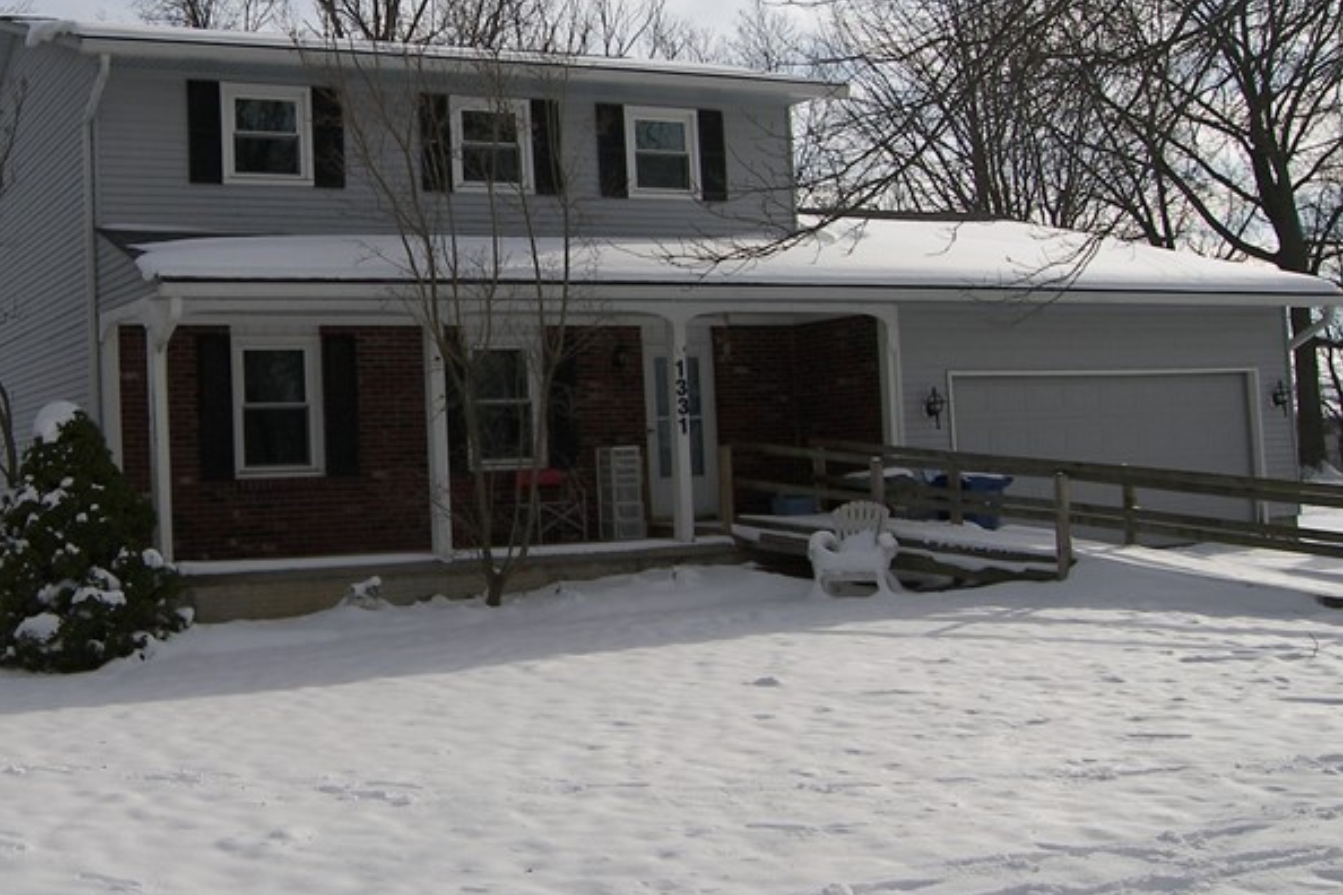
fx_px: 1604
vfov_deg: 31.2
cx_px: 251
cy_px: 393
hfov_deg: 43.1
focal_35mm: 43
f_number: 3.6
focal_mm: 5
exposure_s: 1/1250
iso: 50
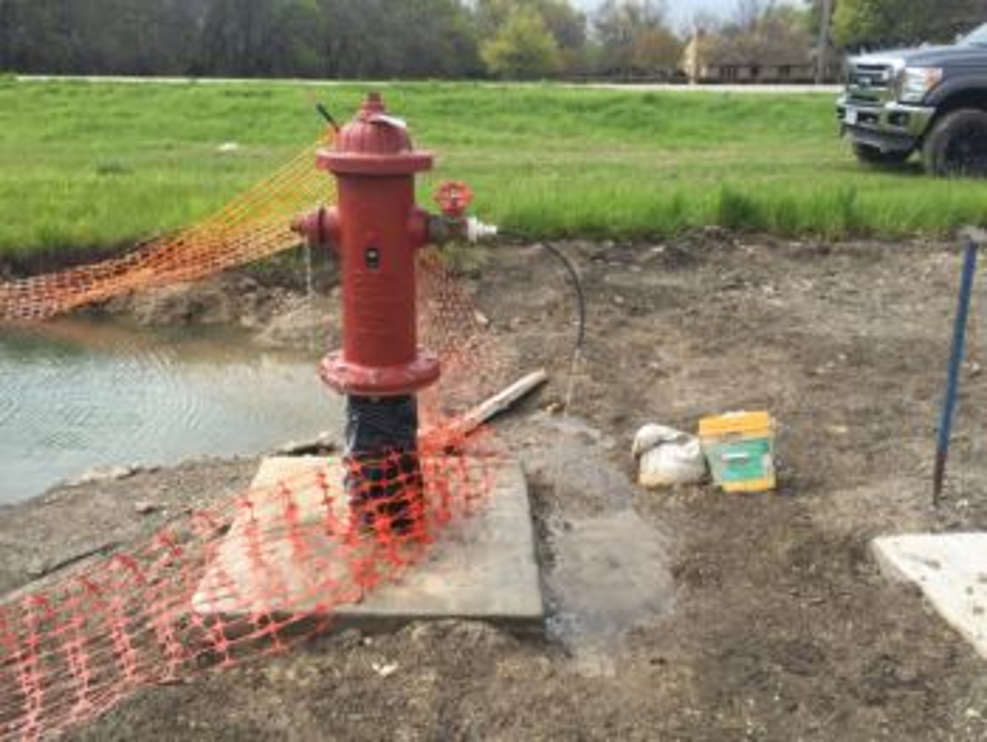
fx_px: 827
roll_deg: -0.1
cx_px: 494
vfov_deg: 48.3
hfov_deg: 61.6
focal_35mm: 29
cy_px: 371
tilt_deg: -20.5
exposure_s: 1/1319
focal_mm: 4.15
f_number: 2.2
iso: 32
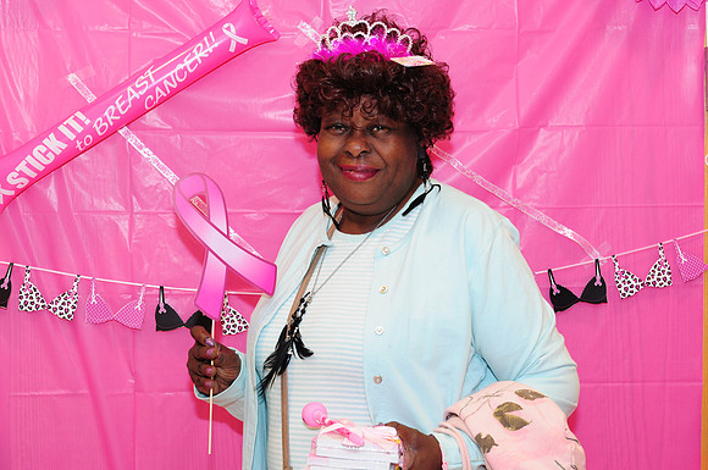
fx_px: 1326
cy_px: 235
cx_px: 354
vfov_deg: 20.1
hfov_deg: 29.9
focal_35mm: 68
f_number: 5.6
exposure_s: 1/60
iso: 640
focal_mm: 45
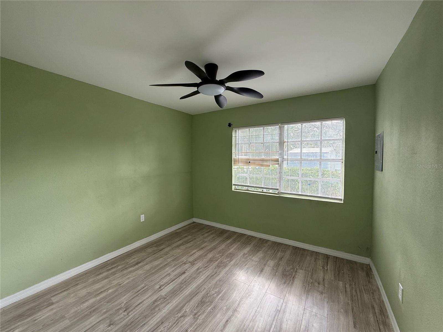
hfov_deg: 102.1
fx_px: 179
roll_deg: +1.0
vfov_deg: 85.7
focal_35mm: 14
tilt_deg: -2.6
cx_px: 222
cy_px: 166
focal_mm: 2.22
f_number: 2.2
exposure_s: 1/103
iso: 64
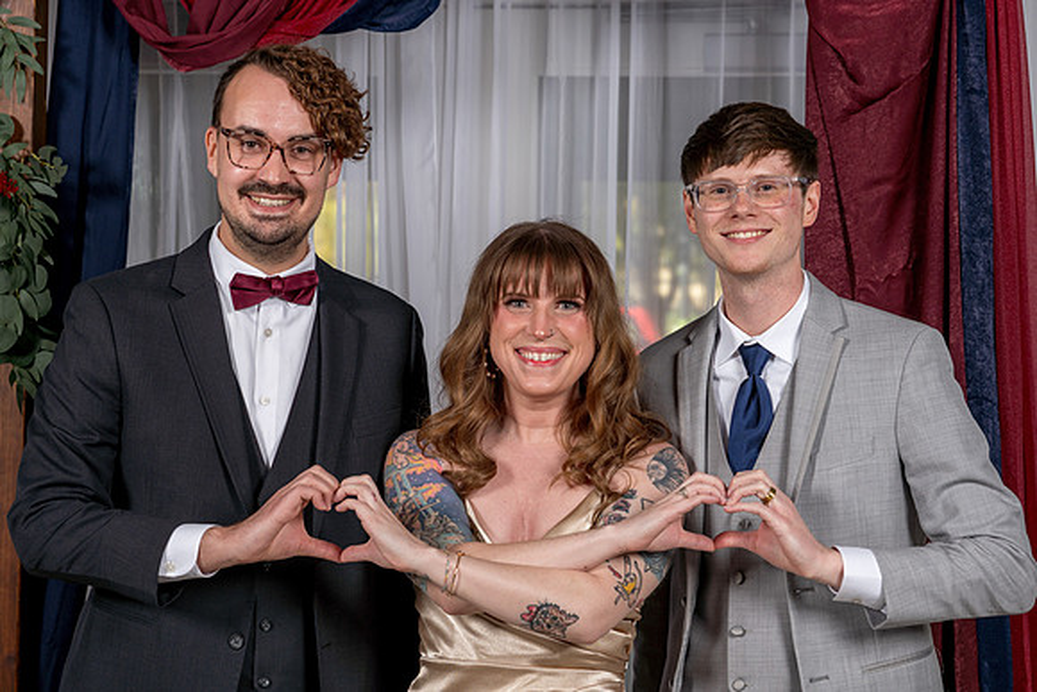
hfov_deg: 36.2
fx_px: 1585
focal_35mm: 55
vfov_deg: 24.6
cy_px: 346
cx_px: 518
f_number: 5
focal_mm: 55
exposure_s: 1/160
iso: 100
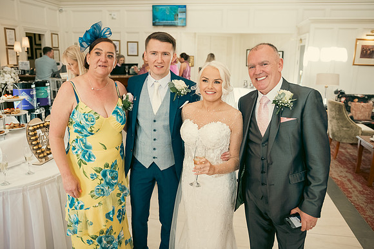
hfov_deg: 60.3
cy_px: 124
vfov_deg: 42.3
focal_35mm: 31
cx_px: 187
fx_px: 322
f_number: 3.5
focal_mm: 31
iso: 800
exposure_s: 1/160
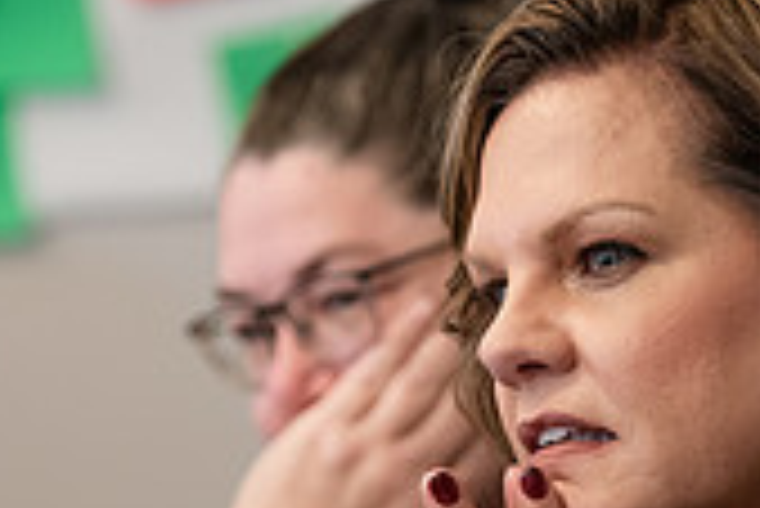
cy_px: 560
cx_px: 630
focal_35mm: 384
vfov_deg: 3.6
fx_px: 8113
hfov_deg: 5.4
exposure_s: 1/200
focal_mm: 112
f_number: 2.8
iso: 1000
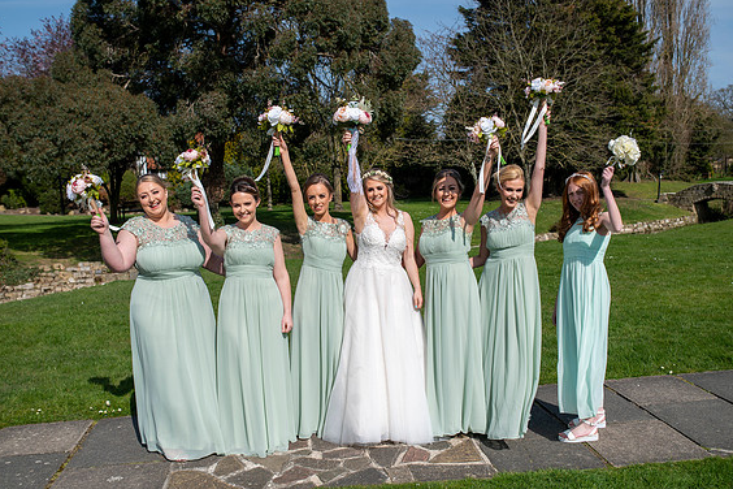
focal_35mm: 36
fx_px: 733
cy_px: 244
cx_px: 372
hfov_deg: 53.1
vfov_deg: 36.9
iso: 160
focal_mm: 35
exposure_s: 1/2000
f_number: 5
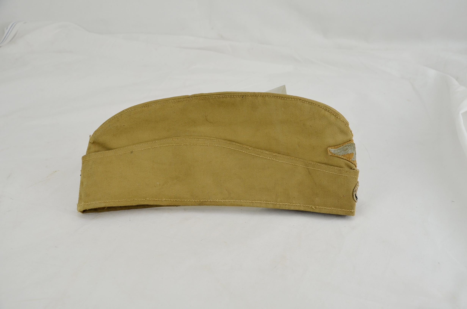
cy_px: 154
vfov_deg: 34.1
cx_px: 234
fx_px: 505
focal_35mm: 39
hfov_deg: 49.6
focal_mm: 26
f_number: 5.6
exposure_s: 1/125
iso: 220
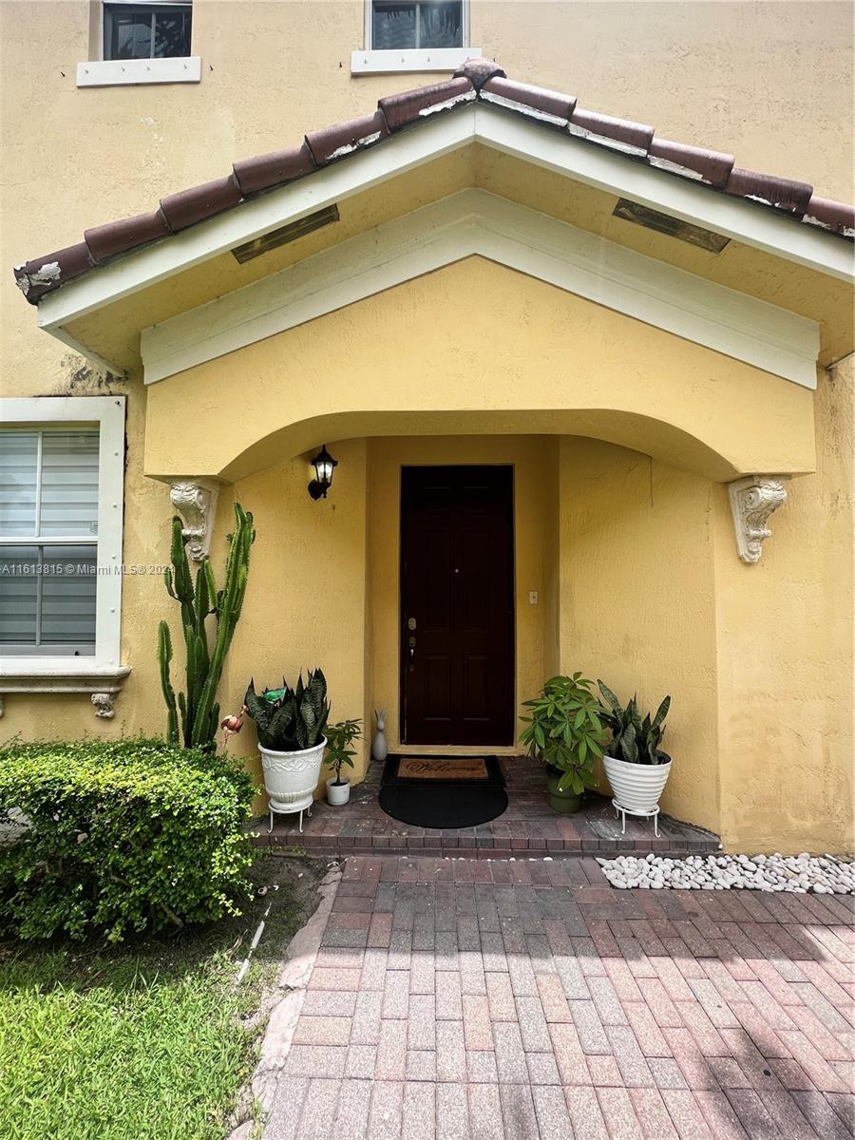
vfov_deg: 106.2
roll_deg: -0.9
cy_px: 570
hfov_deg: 89.9
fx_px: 428
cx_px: 428
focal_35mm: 13
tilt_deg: +2.3
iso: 32
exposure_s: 1/396
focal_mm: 1.57
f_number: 1.8
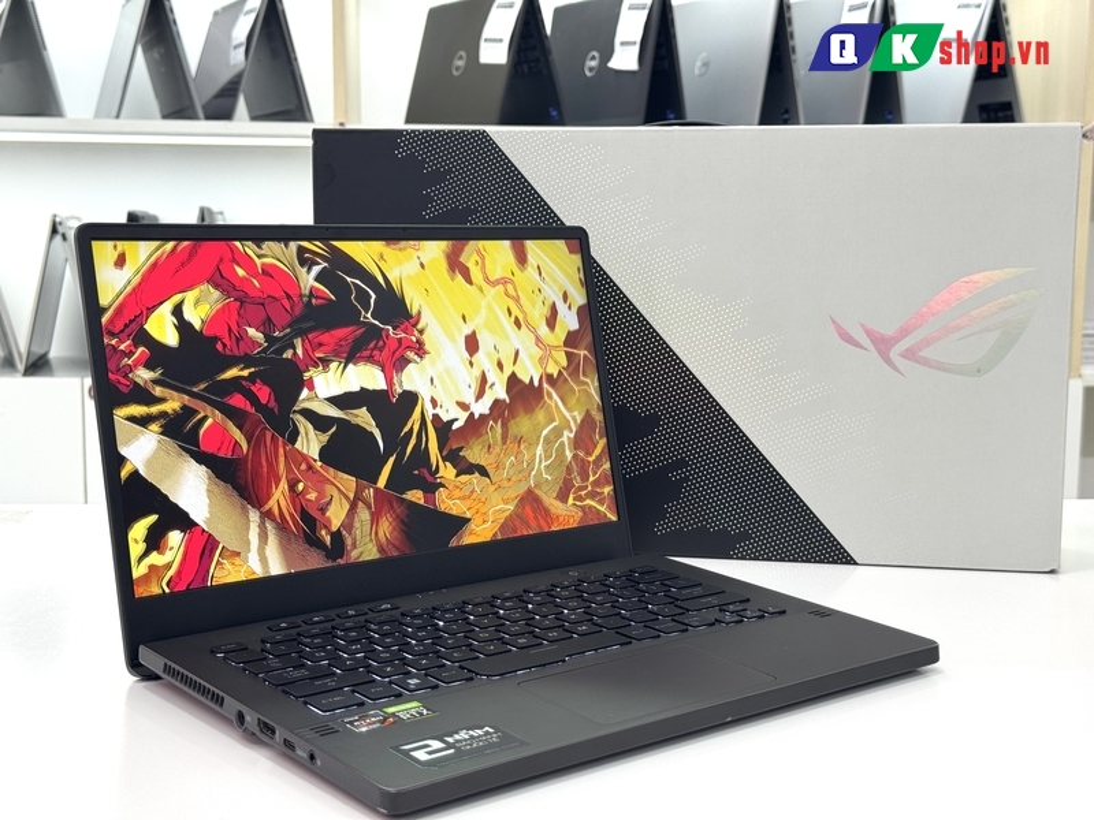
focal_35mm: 48
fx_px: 1517
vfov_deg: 30.3
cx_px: 547
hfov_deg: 39.7
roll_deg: +0.3
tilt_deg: -7.7
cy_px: 410
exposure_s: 1/100
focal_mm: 6.76
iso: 80
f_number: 1.78
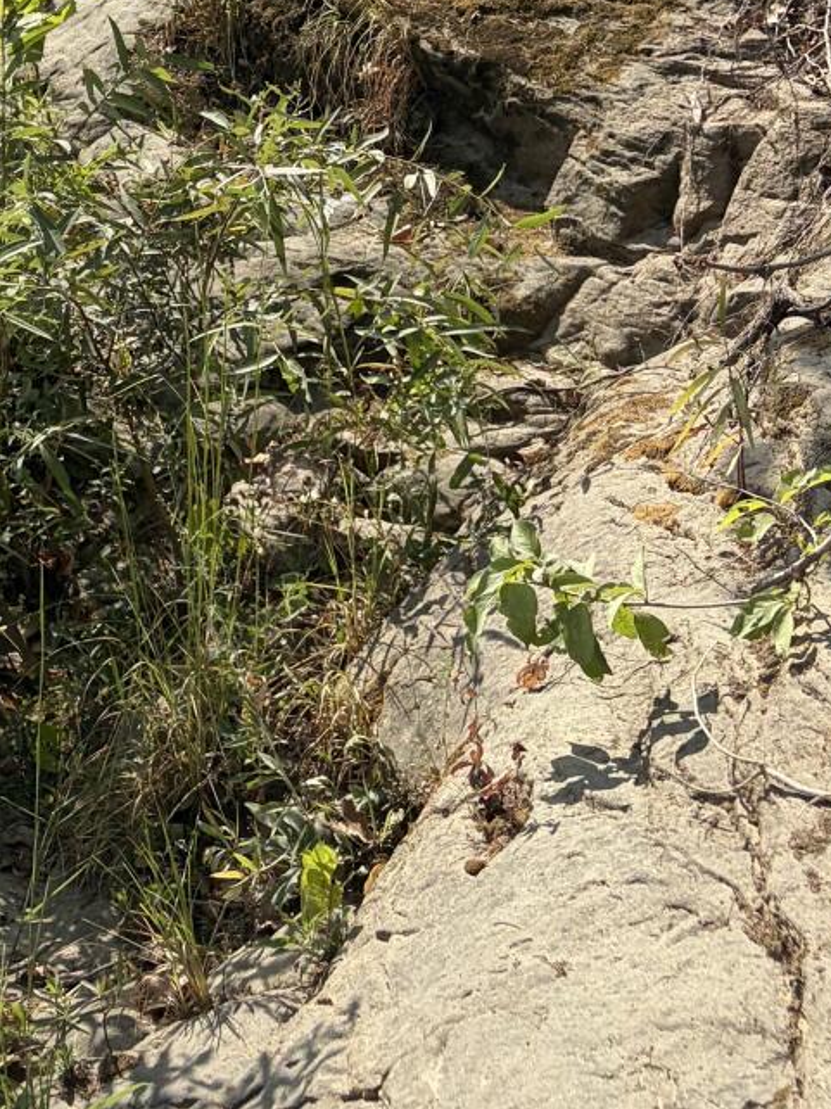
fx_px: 2594
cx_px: -254
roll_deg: -3.5
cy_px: -311
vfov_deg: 21.9
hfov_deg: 17.1
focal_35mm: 81
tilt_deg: -6.3
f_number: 1.6
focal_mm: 5.96
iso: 64
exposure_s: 1/4065
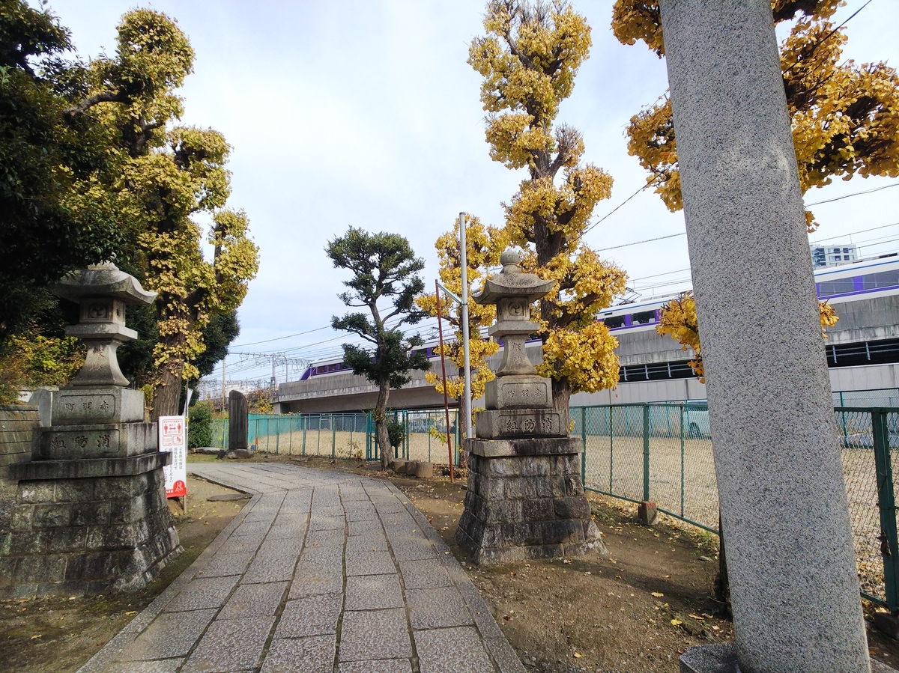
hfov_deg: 76.4
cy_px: 336
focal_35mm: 22
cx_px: 450
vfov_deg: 61.0
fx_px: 571
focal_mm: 3.4
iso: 32
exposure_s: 1/623
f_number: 1.94
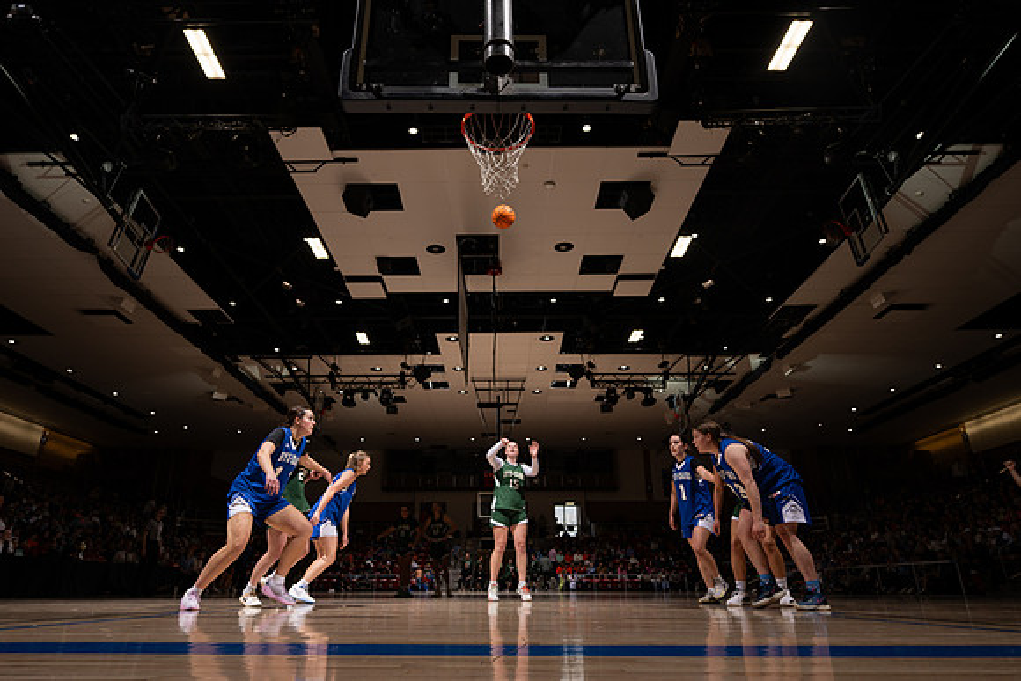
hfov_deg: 75.8
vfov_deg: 54.9
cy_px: 332
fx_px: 656
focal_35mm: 23
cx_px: 488
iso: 80
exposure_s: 1/100
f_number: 5
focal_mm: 15
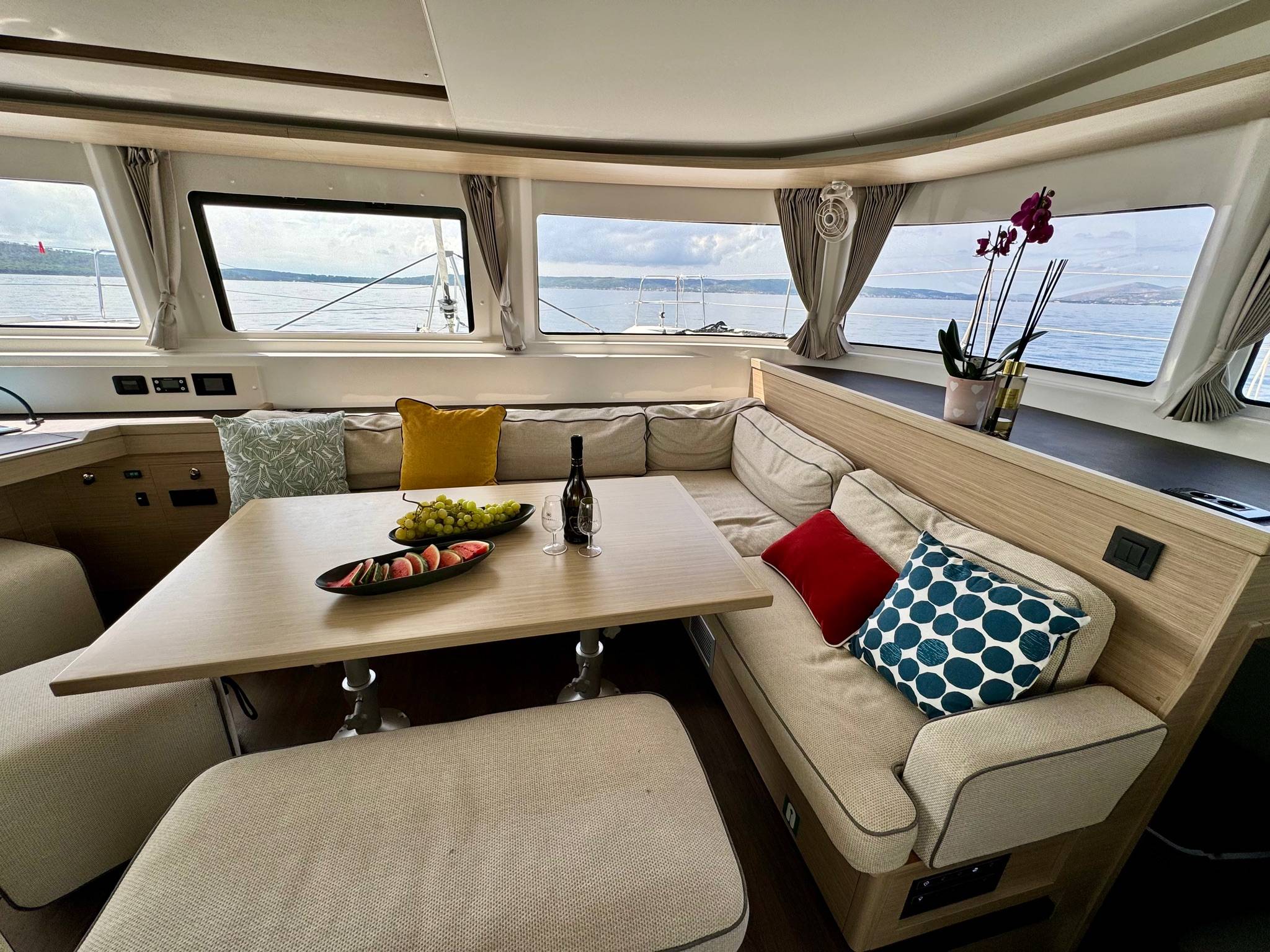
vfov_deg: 85.7
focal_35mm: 14
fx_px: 514
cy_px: 476
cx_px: 635
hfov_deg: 102.1
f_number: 2.2
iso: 40
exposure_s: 1/321
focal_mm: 2.22
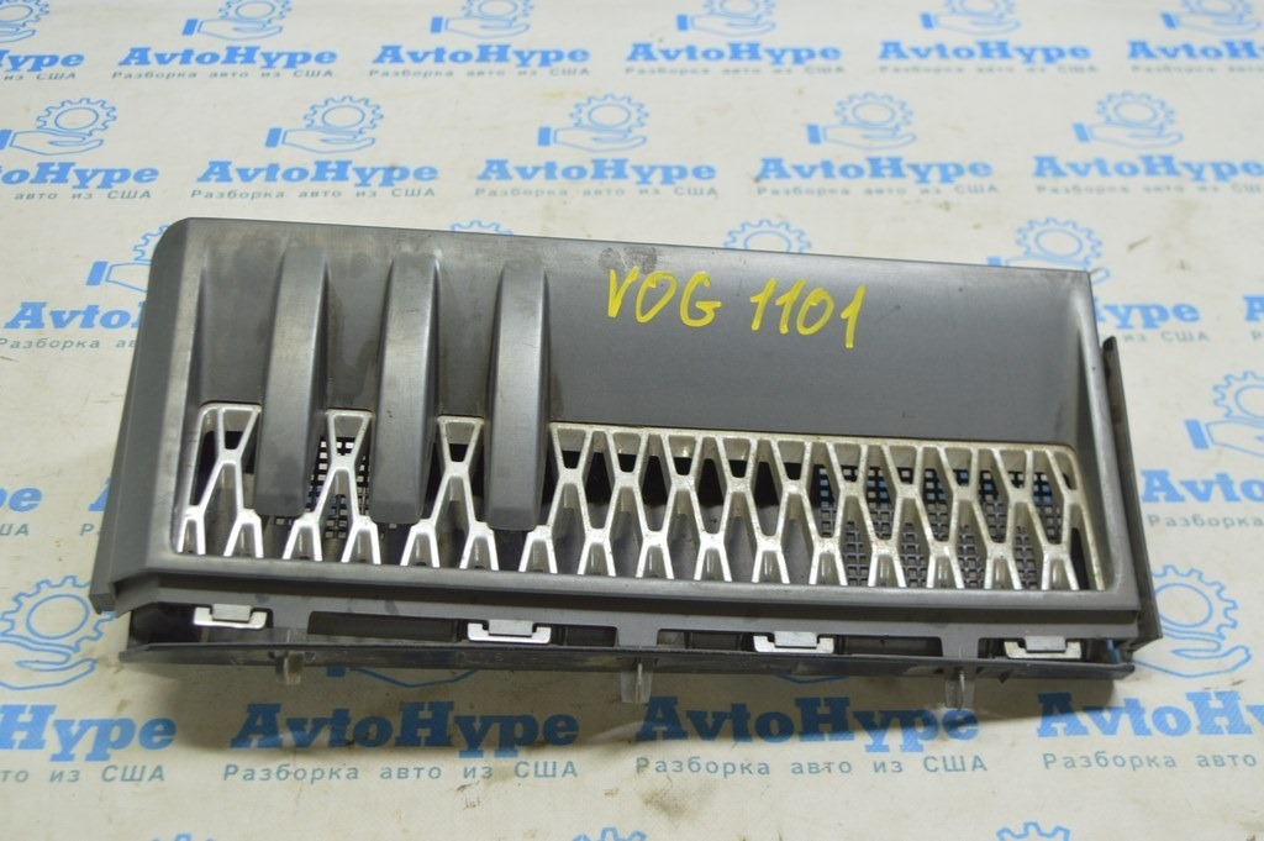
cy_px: 420
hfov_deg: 41.1
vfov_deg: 28.0
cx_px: 632
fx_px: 1684
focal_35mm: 48
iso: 400
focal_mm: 32
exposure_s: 1/20
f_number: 5.6
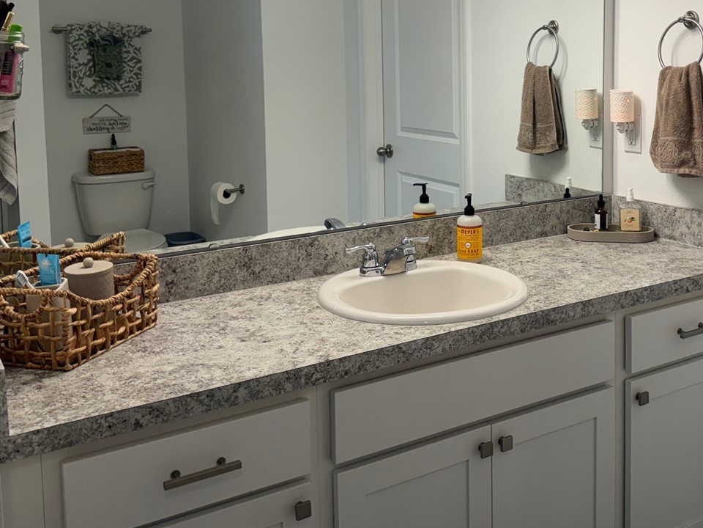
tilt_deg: -5.0
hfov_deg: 46.2
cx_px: 457
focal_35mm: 40
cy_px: 133
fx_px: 812
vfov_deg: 35.2
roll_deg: +1.6
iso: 100
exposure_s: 1/185
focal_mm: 6.76
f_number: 1.78
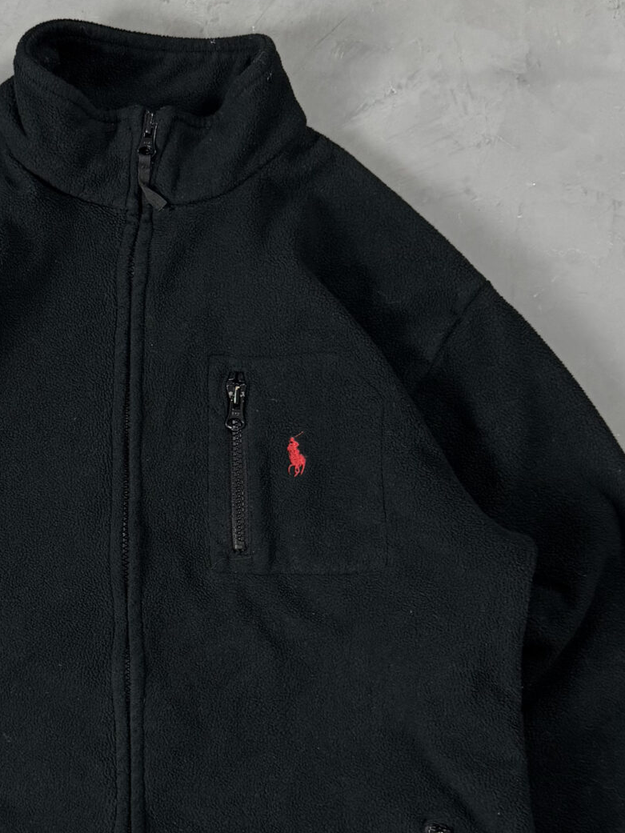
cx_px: 133
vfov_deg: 32.3
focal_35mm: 59
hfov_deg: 24.5
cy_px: 583
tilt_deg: -83.8
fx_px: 1420
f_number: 1.78
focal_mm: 6.76
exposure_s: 1/60
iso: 320
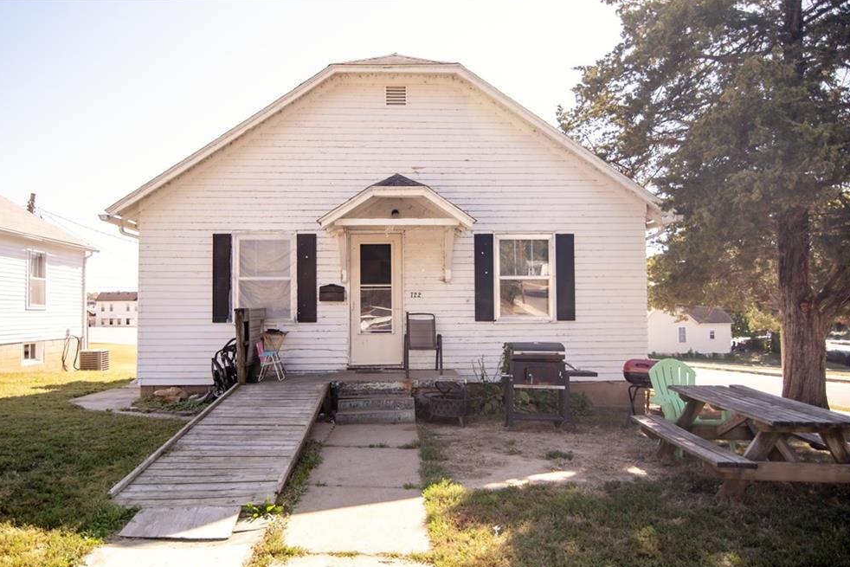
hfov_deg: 71.5
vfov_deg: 51.3
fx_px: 590
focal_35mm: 25
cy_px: 290
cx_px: 412
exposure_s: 1/1600
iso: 100
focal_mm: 24
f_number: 3.5
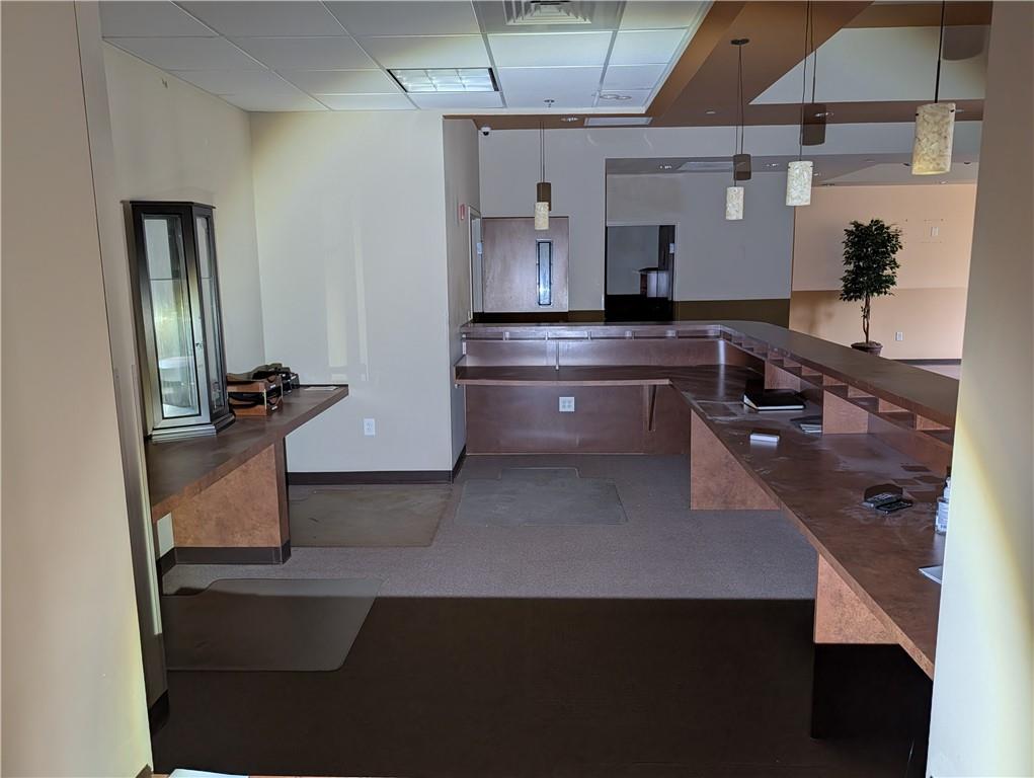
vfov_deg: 56.9
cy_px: 389
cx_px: 517
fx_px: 718
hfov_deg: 71.5
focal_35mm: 24
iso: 359
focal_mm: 6.9
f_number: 1.68
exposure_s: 1/122
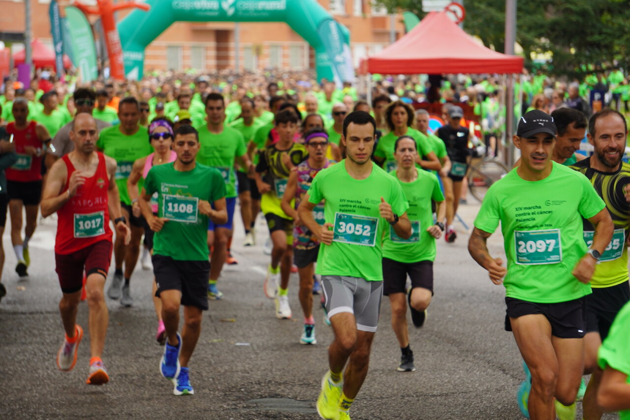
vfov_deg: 5.9
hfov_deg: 8.9
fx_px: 4068
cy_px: 210
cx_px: 315
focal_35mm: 232
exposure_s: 1/160
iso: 200
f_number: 5.6
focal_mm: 155
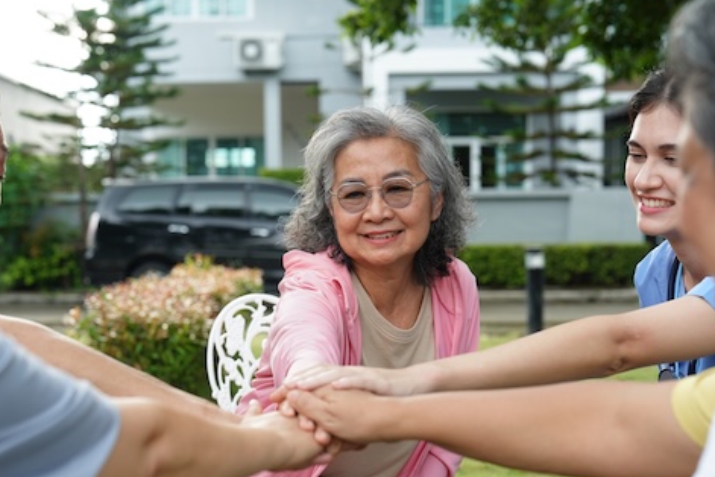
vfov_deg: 20.0
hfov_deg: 29.6
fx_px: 1350
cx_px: 298
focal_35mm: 68
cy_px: 303
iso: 100
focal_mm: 50
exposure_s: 1/125
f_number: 3.5
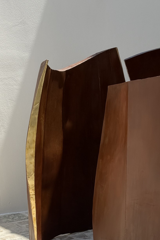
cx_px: 118
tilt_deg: -8.2
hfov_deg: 16.6
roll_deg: -0.4
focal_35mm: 82
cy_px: 175
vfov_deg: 24.5
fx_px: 547
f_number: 1.78
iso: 80
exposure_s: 1/1931
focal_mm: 6.76
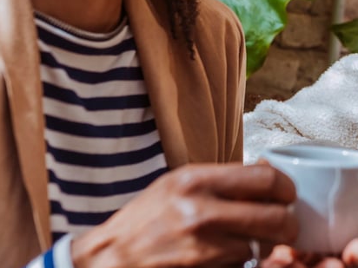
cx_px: 374
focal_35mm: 98
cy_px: 11
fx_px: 1014
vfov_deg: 14.9
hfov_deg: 19.4
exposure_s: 1/320
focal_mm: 35
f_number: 3.2
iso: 400
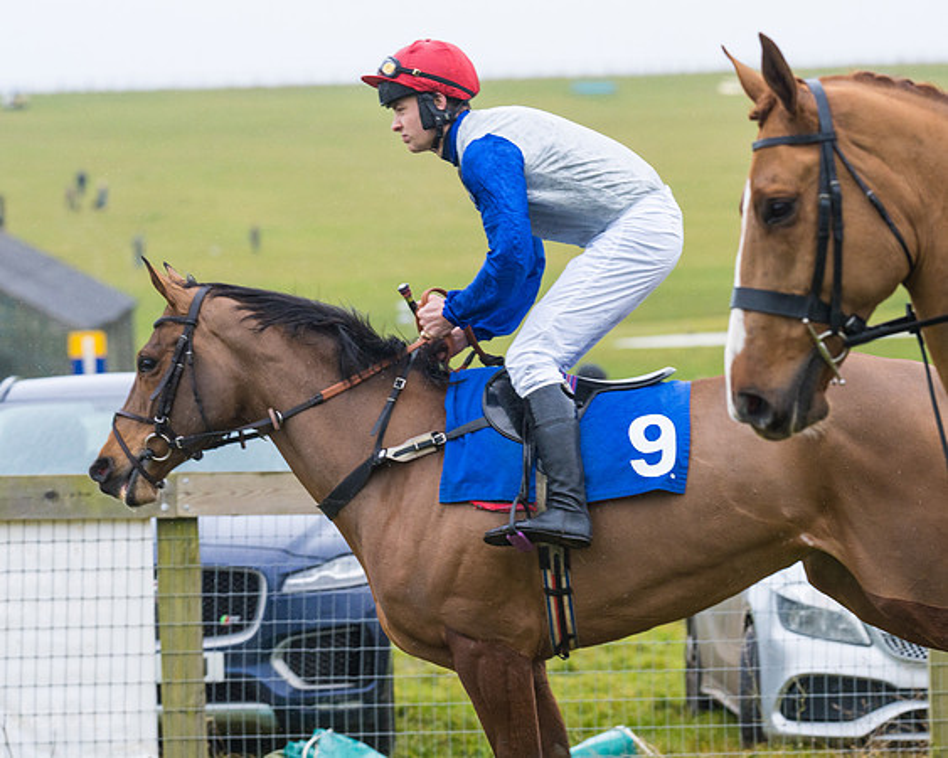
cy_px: 471
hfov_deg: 9.4
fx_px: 5735
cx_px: 653
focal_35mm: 204
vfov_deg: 7.6
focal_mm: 135
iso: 800
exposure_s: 1/800
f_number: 4
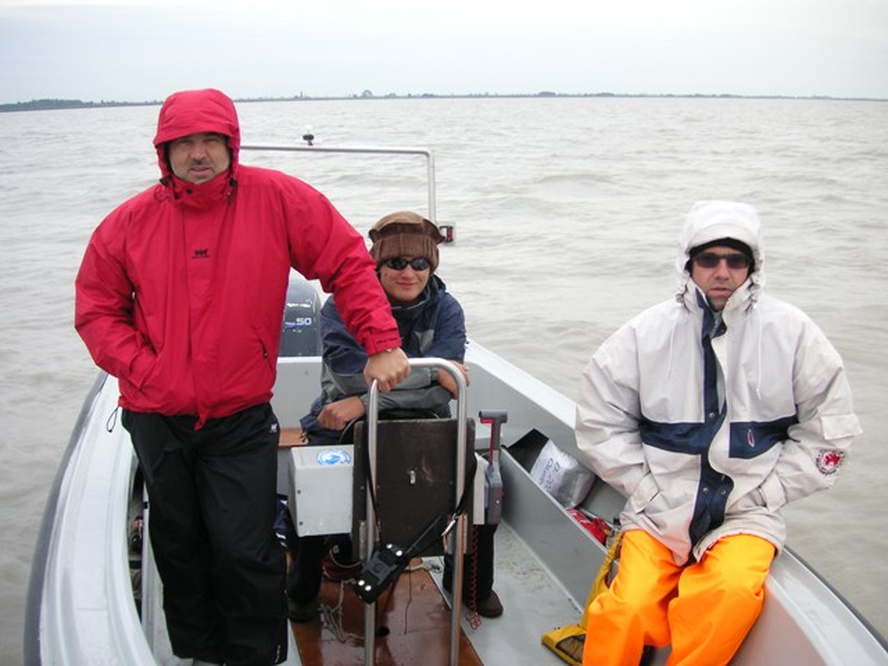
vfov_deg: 38.7
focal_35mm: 37
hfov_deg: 50.1
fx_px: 949
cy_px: 333
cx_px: 444
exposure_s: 1/350
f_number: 2.8
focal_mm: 6.1
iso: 50
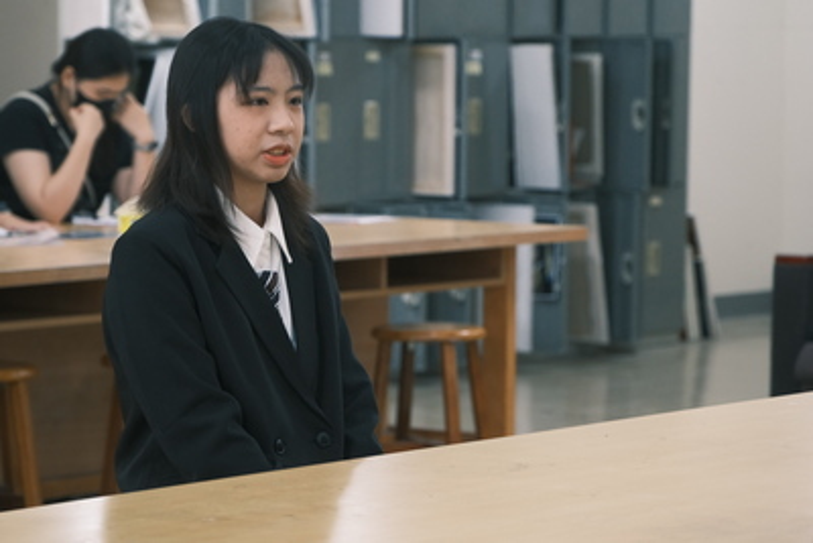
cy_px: 272
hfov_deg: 10.1
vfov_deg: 6.8
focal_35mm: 203
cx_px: 406
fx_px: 4586
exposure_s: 1/80
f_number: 5.6
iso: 2000
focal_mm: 135
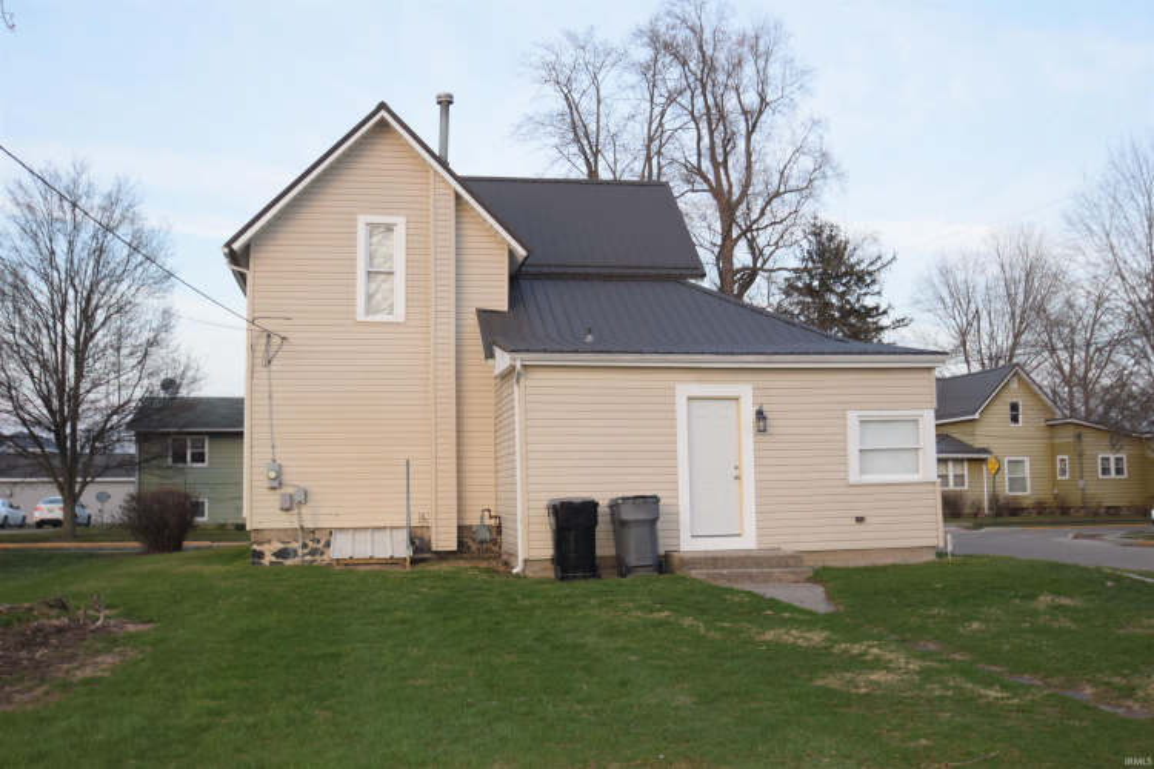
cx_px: 577
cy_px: 384
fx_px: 1154
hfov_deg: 53.1
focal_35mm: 36
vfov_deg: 36.9
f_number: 5.6
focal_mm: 24
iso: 450
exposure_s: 1/125
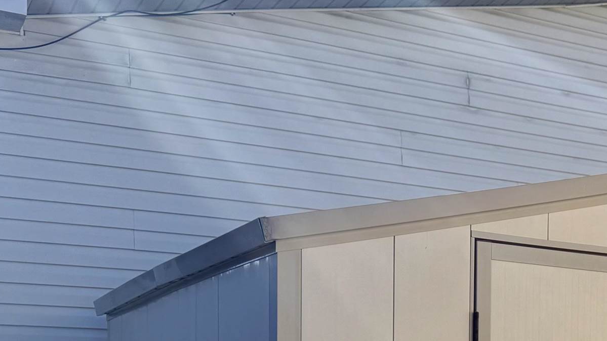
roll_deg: +1.2
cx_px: 587
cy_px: 442
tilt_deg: -0.9
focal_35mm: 67
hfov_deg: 29.6
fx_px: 1078
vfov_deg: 16.9
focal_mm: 6.76
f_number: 1.78
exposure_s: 1/3279
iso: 80
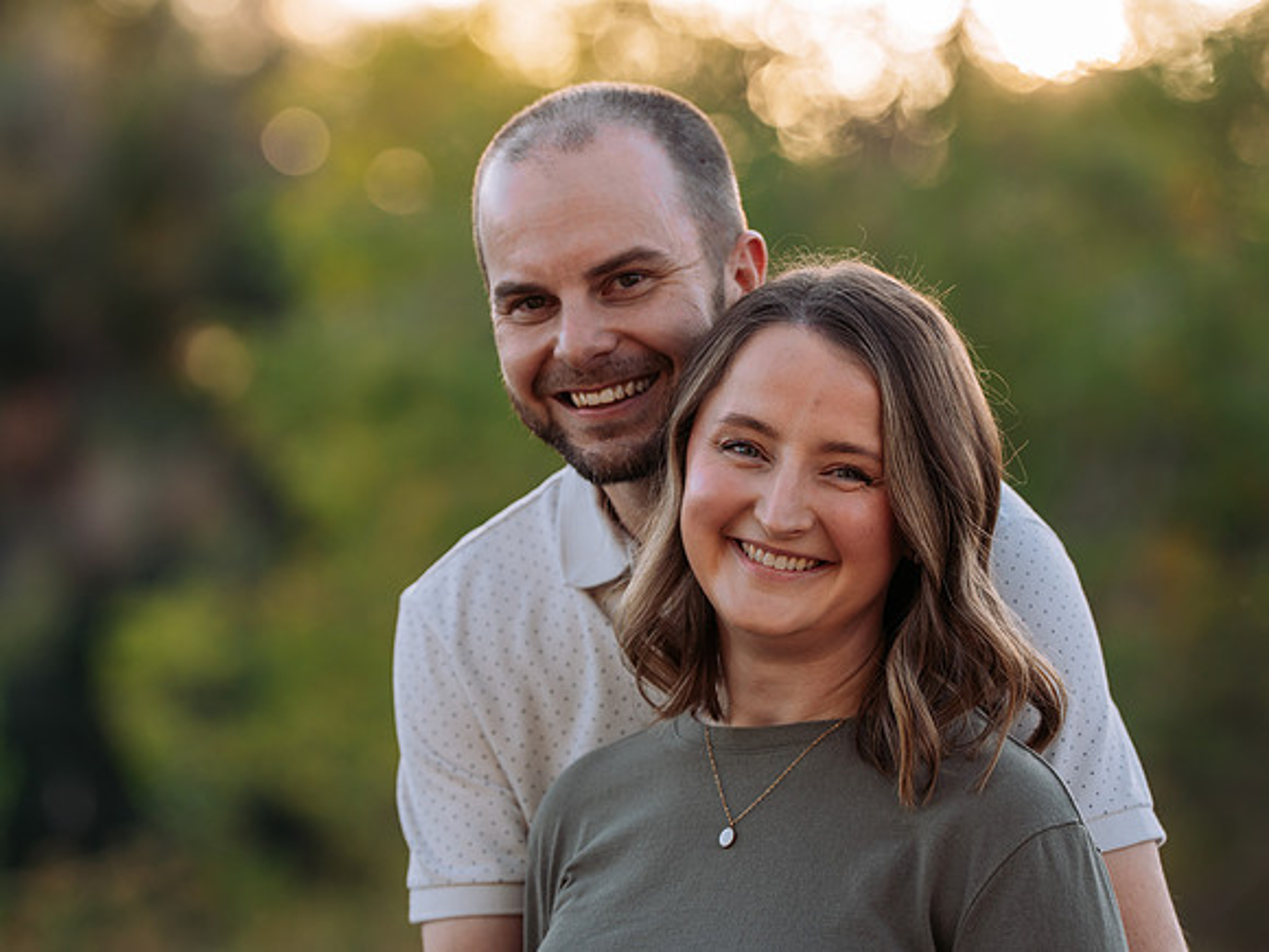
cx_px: 634
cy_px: 476
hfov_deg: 10.4
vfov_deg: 7.8
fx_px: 6983
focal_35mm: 190
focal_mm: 176
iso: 160
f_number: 4
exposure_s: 1/160
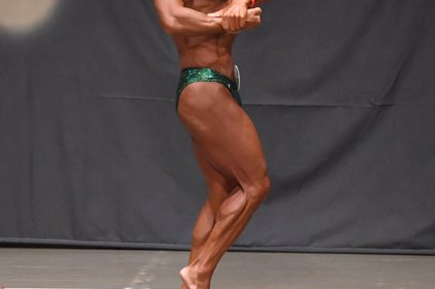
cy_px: 87
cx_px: 209
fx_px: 4793
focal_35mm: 397
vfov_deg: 3.5
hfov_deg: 5.2
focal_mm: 145
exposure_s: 1/400
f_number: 5.6
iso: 6400
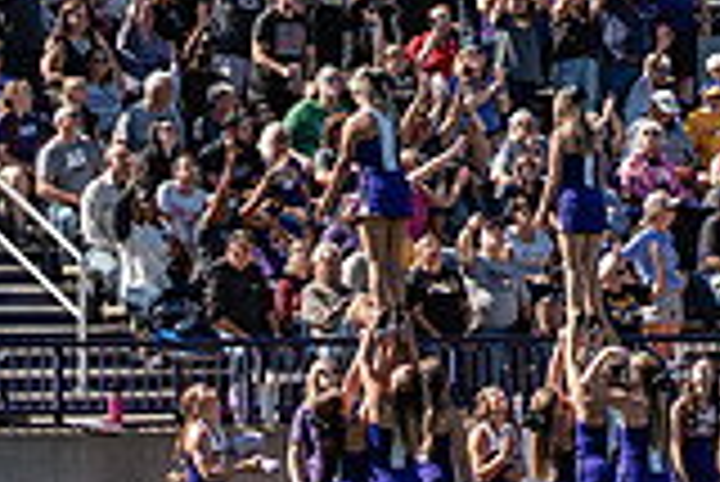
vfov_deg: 4.4
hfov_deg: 6.7
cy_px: -241
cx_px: 459
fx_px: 6165
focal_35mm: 308
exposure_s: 1/800
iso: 100
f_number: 3.5
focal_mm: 85
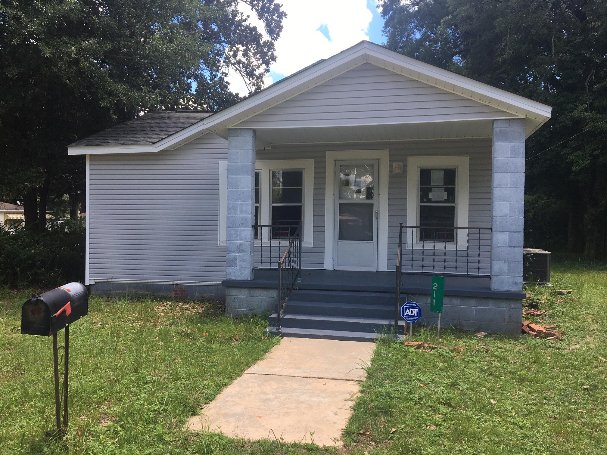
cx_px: 304
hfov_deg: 61.7
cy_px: 228
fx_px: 509
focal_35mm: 29
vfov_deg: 48.2
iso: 25
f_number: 2.2
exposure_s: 1/475
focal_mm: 4.15
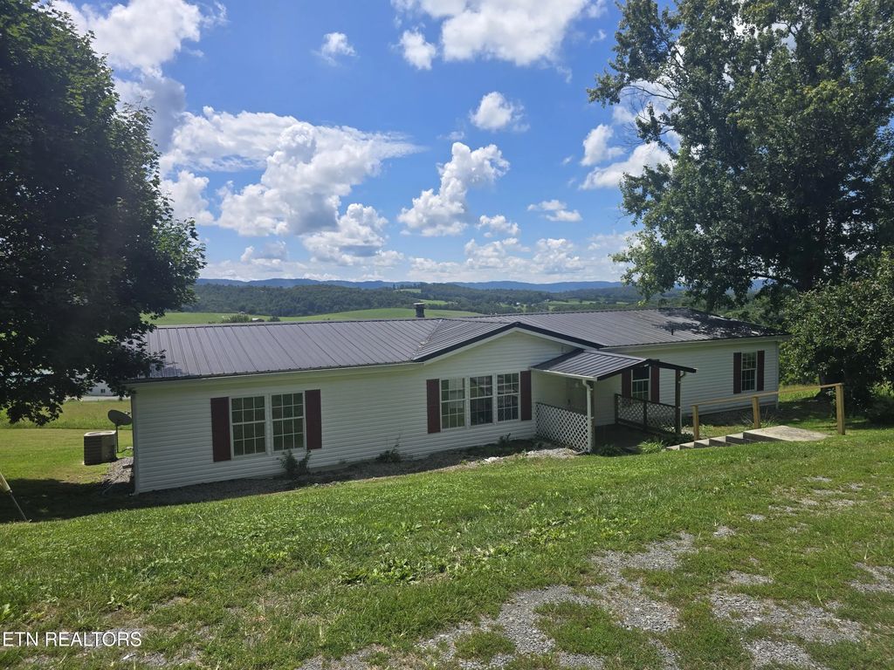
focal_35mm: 23
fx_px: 594
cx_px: 447
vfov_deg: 58.9
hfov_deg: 73.9
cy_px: 335
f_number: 1.7
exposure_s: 1/1013
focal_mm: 6.3
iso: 12
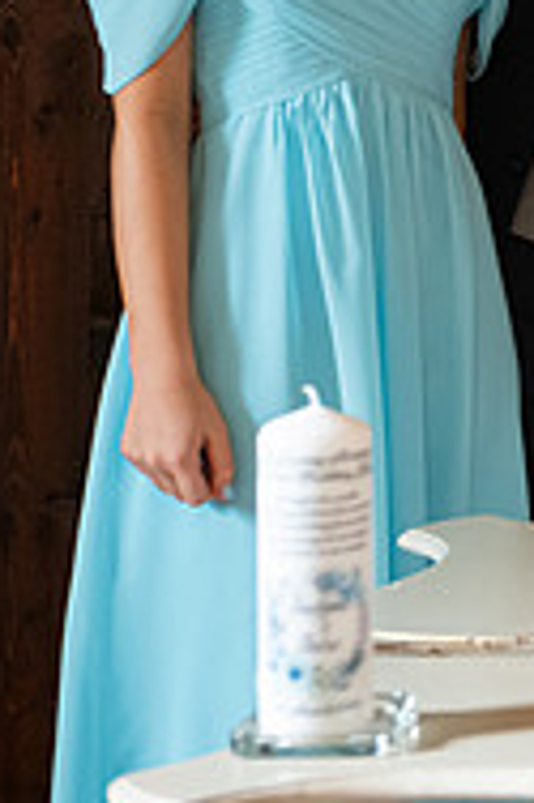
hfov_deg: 8.7
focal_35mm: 148
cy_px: 23
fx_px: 3299
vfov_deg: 13.7
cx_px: 1106
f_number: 3.5
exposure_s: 1/160
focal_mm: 48
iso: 1000
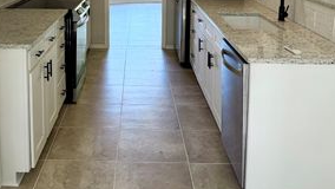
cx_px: 126
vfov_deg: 24.5
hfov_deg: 44.2
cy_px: -11
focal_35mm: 46
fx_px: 409
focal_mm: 6.76
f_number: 1.78
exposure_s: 1/202
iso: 125
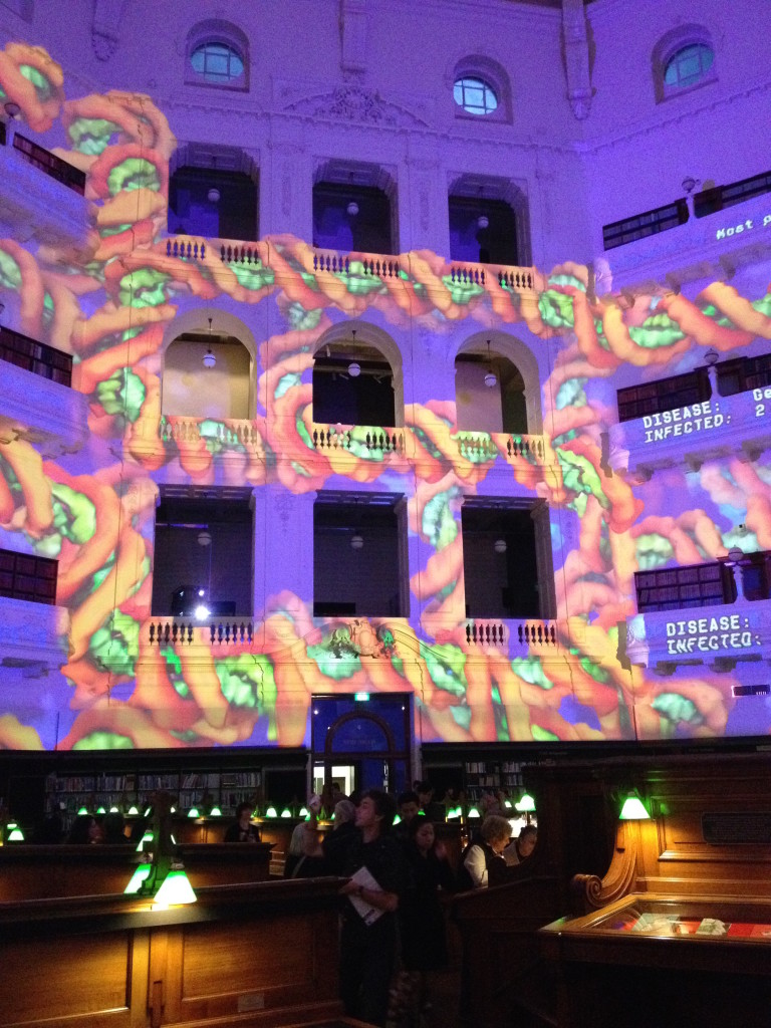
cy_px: 514
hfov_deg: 40.7
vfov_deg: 52.6
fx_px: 1039
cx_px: 386
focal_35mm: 35
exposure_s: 1/15
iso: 640
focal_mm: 4.28
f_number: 2.4
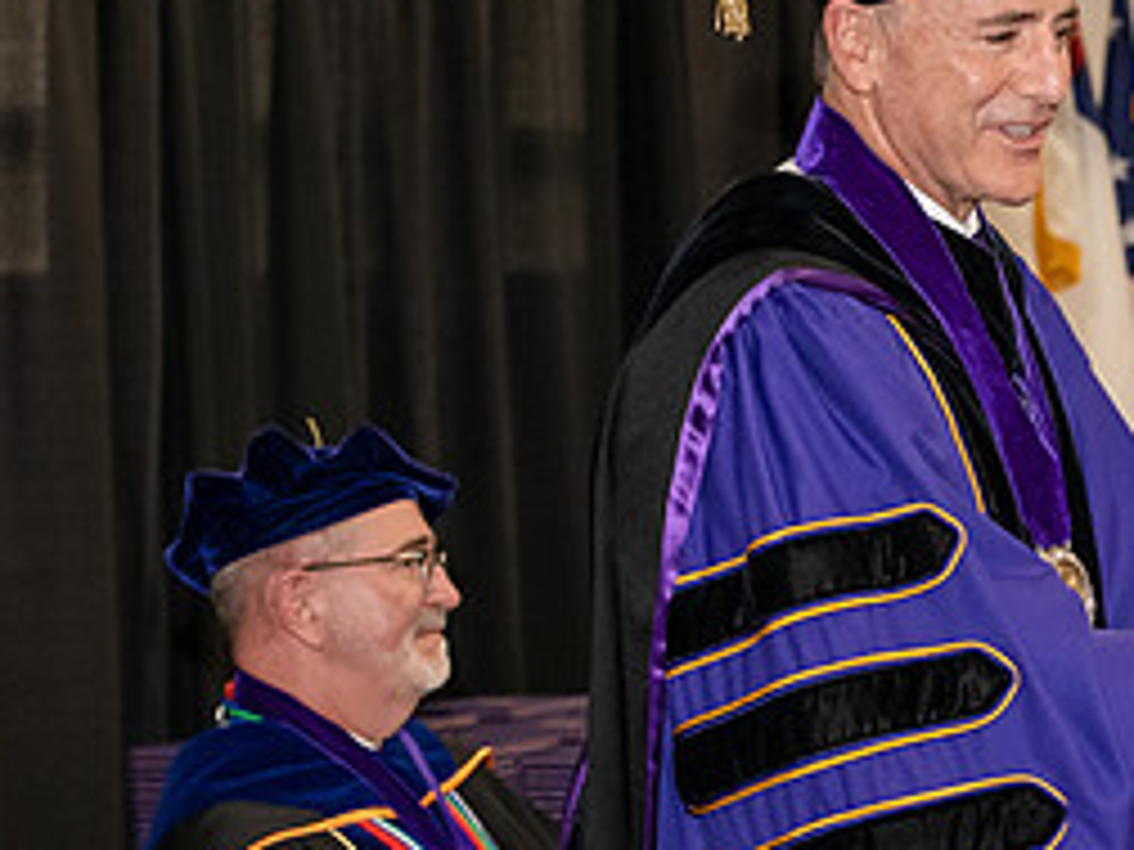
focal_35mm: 155
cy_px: 371
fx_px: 5078
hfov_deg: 12.6
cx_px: 1143
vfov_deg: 9.6
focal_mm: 70
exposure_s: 1/200
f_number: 5
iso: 2500
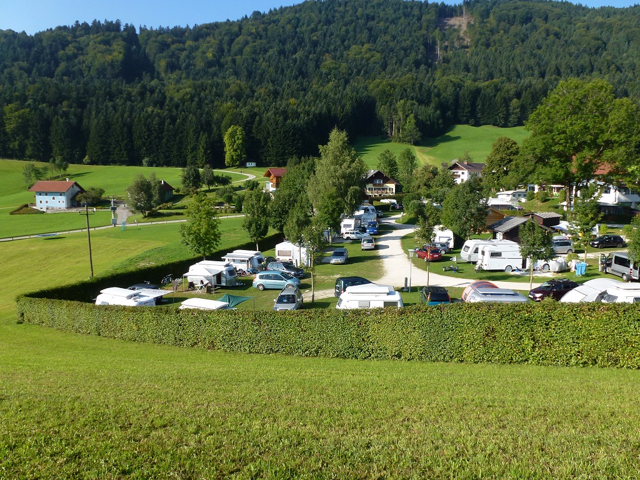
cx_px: 320
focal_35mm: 24
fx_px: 444
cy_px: 240
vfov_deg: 56.8
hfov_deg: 71.6
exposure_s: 1/500
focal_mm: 4.3
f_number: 4
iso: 100
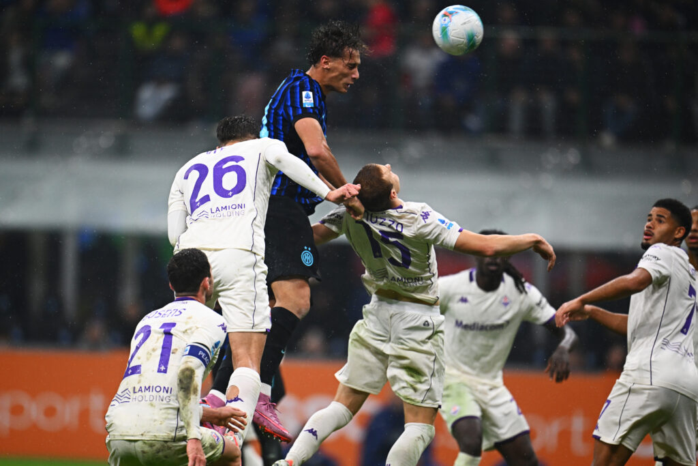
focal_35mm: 400
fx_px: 7756
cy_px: 233
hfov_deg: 5.2
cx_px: 349
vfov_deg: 3.4
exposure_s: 1/1600
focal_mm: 400
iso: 1600
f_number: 2.8
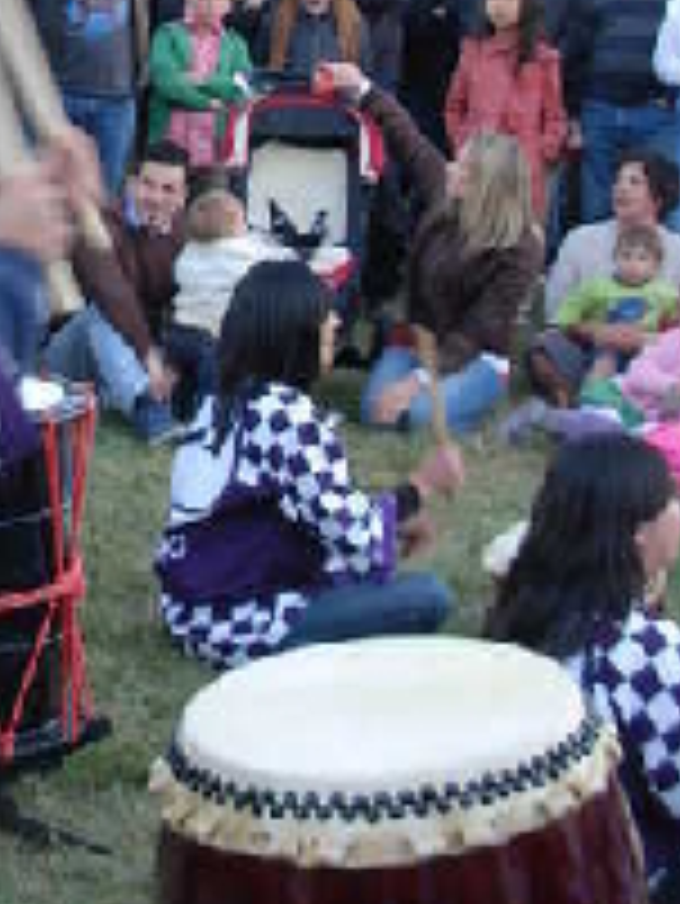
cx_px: -99
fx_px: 3244
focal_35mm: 124
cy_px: -81
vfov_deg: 15.5
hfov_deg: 11.8
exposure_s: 1/45.2
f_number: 3.2
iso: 79
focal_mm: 8.5
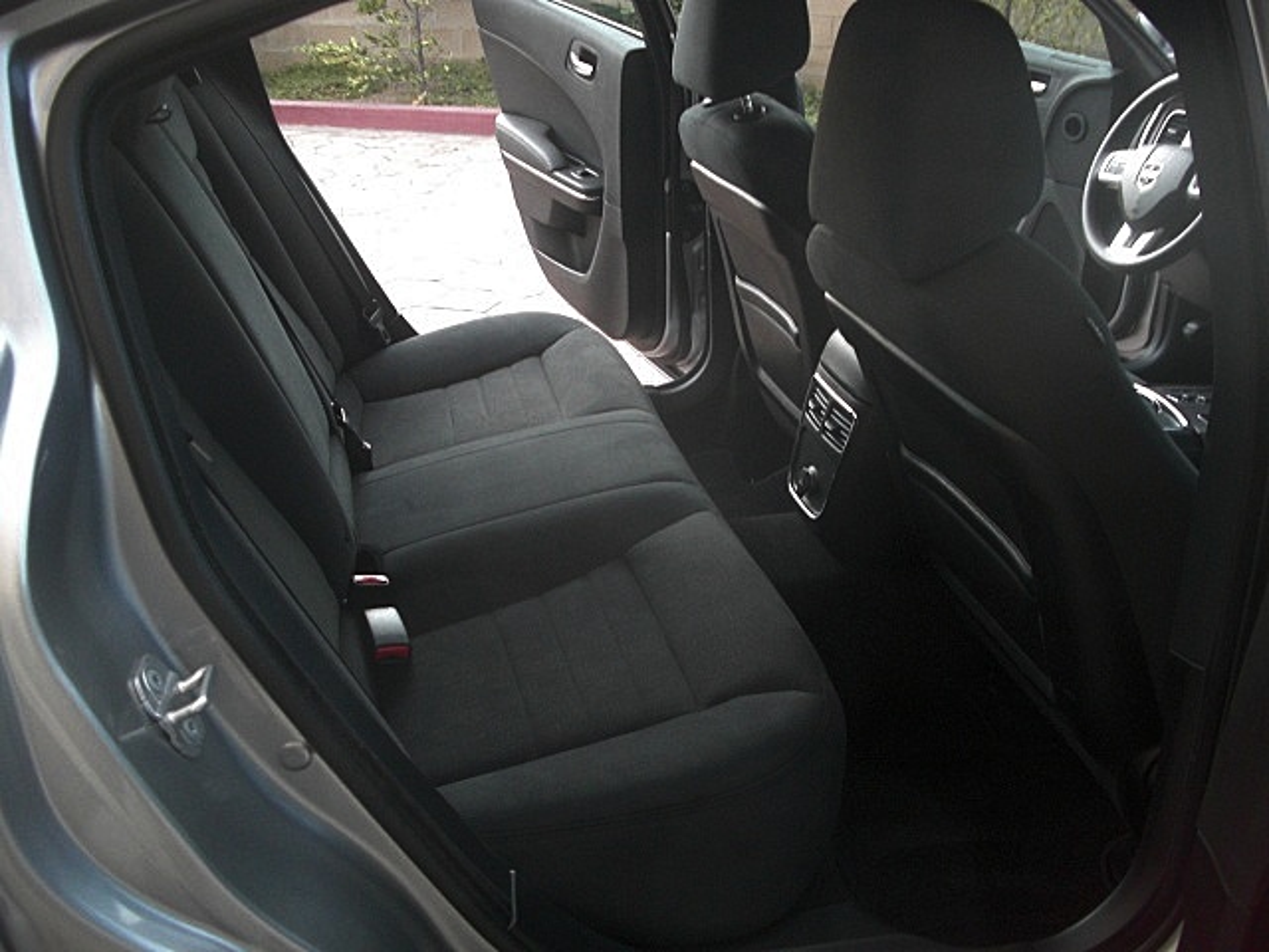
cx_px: 634
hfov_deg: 51.4
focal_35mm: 36
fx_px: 1320
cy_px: 476
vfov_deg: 39.7
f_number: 2.8
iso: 400
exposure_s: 1/100
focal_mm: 6.3
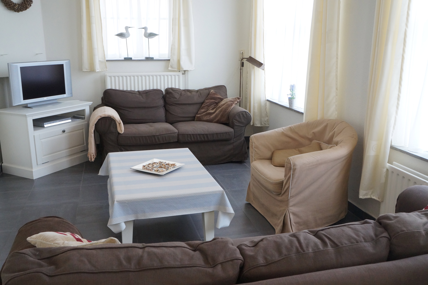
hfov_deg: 57.2
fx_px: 392
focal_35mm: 33
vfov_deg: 39.9
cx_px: 214
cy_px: 142
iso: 1600
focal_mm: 22
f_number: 6.3
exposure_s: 1/160
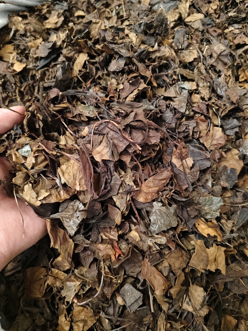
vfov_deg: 73.9
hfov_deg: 58.9
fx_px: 220
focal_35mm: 23
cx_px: 124
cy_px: 166
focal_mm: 5.56
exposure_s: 1/241
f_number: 1.88
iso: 6528
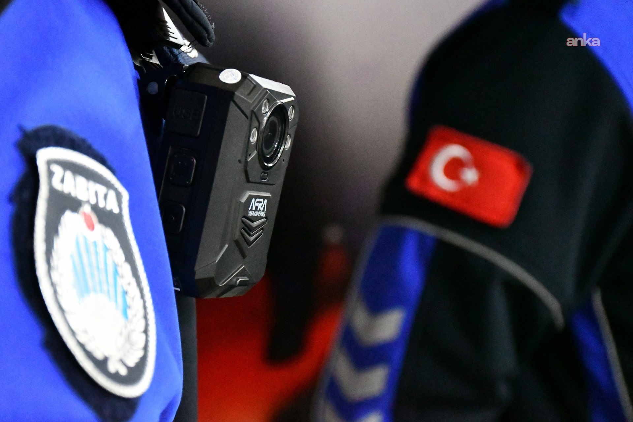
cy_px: 211
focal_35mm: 78
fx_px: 1371
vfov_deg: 17.5
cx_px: 316
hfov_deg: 26.0
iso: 22800
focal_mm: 52
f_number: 5
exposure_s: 1/80
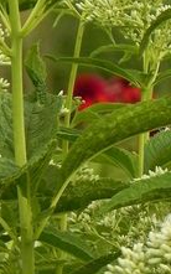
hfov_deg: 0.9
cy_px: 88
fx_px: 10804
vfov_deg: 1.5
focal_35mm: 1448
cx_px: 7
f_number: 5
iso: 160
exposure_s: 1/320
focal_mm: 67.2
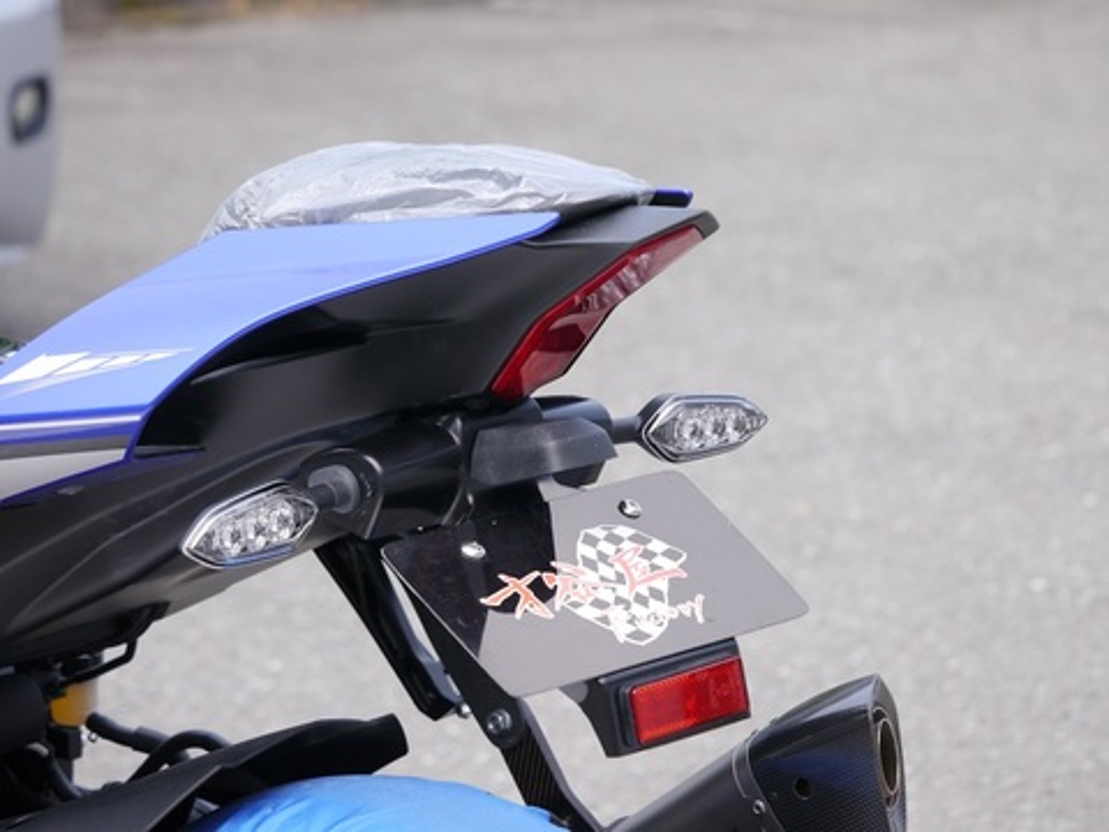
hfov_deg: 12.3
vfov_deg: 9.3
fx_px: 5126
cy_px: 416
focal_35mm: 160
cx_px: 554
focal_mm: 80
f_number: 5
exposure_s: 1/200
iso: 160
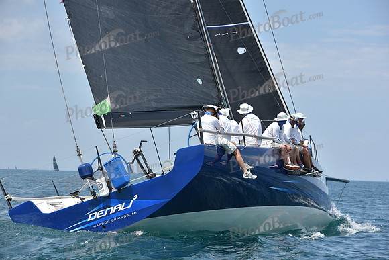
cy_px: 130
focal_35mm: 125
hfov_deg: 16.4
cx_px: 194
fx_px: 1351
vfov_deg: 11.0
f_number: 7.1
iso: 250
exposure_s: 1/1250
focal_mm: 125
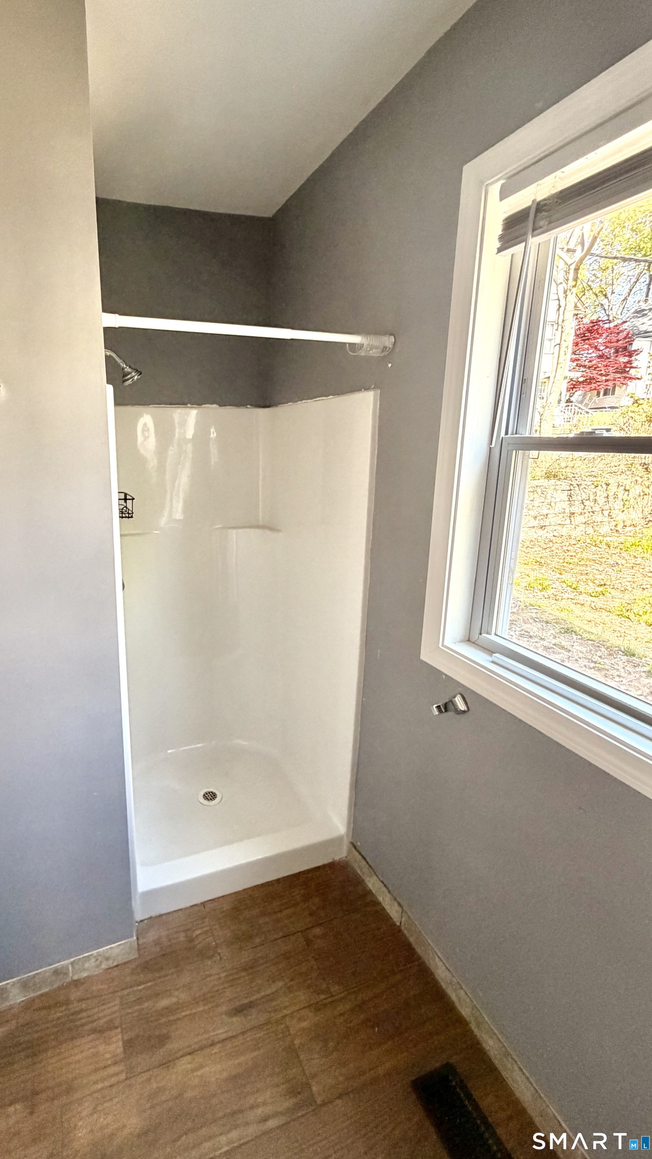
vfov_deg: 99.3
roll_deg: +0.5
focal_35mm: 16
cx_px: 216
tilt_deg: -11.7
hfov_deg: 65.3
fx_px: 492
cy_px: 553
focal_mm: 2.22
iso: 320
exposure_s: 1/64
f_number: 2.2
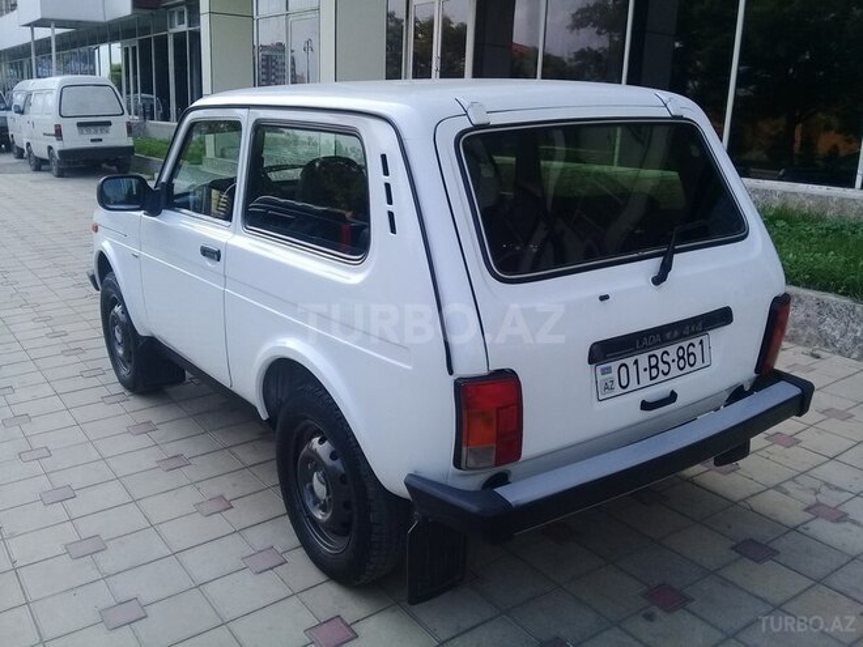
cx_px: 432
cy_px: 324
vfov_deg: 45.4
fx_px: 773
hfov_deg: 58.4
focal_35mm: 31
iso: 50
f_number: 2.2
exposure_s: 1/456
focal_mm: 3.3
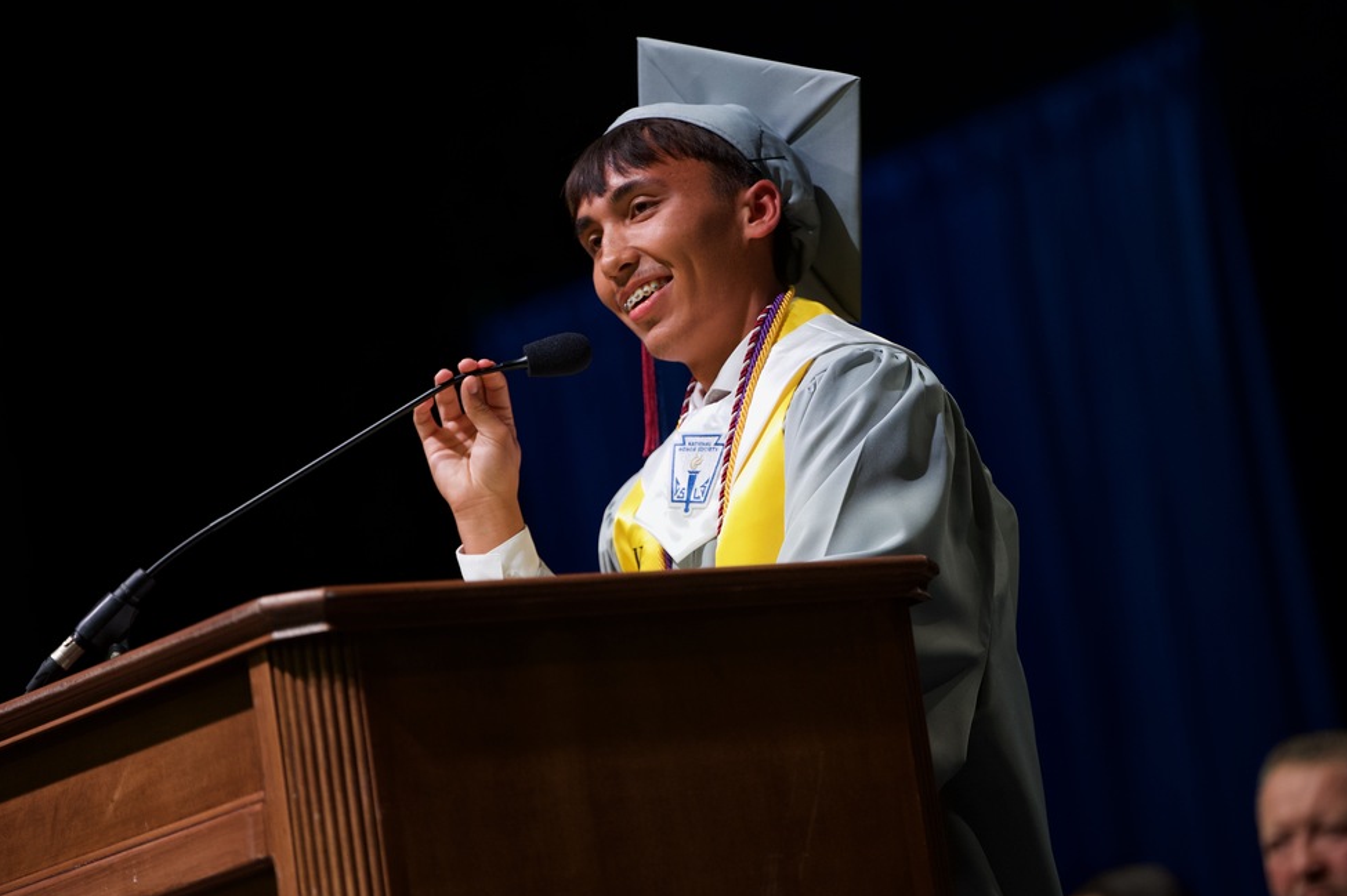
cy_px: 465
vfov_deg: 7.3
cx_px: 705
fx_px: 7068
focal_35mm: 189
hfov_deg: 10.9
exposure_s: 1/640
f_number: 2.8
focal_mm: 180
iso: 1600
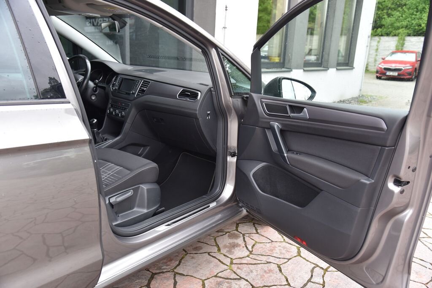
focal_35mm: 30
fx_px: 360
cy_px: 144
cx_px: 216
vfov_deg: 43.7
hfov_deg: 61.9
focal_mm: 30
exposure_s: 1/80
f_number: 4.5
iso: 500
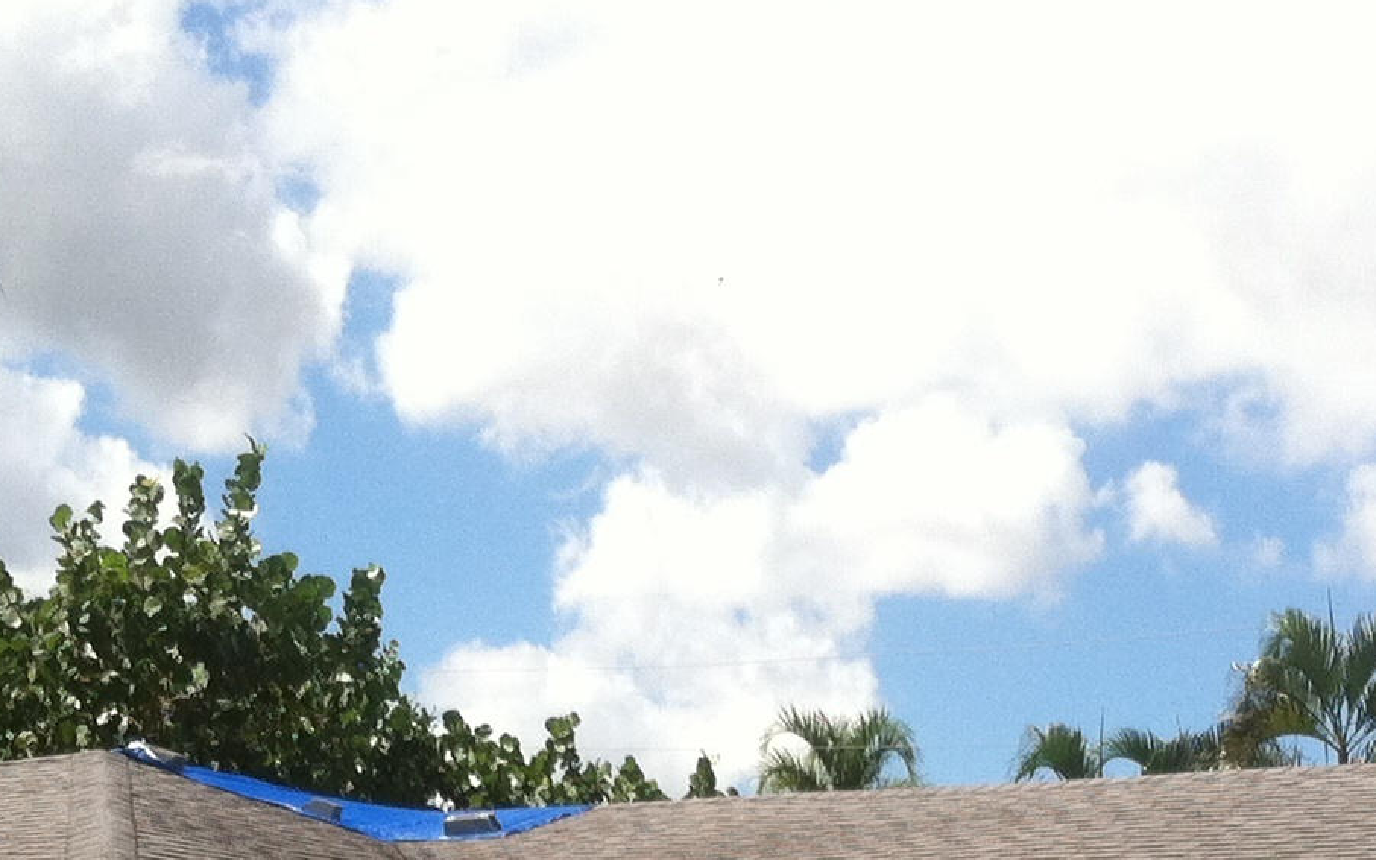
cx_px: 718
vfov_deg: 12.0
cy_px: 1127
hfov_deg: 19.6
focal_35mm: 106
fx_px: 3975
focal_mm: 3.85
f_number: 2.8
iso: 80
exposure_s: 1/1034
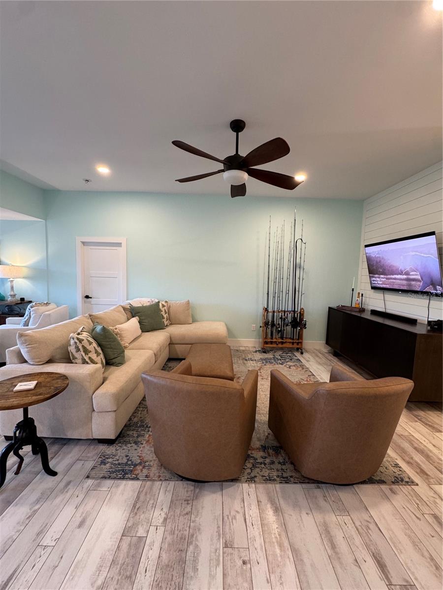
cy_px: 295
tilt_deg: -5.6
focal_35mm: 14
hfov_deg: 85.7
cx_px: 222
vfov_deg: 102.1
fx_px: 239
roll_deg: -1.5
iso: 160
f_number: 2.2
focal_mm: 2.22
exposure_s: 1/60
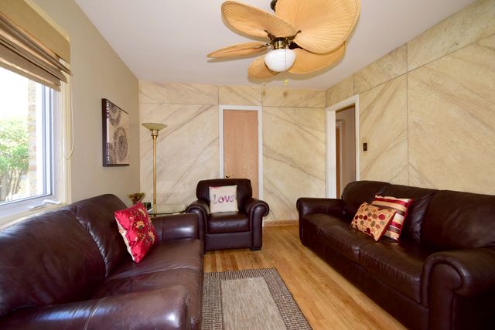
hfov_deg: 95.0
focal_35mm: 16
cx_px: 248
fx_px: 227
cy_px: 165
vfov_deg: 72.1
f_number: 6.3
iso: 640
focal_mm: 11
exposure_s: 1/60
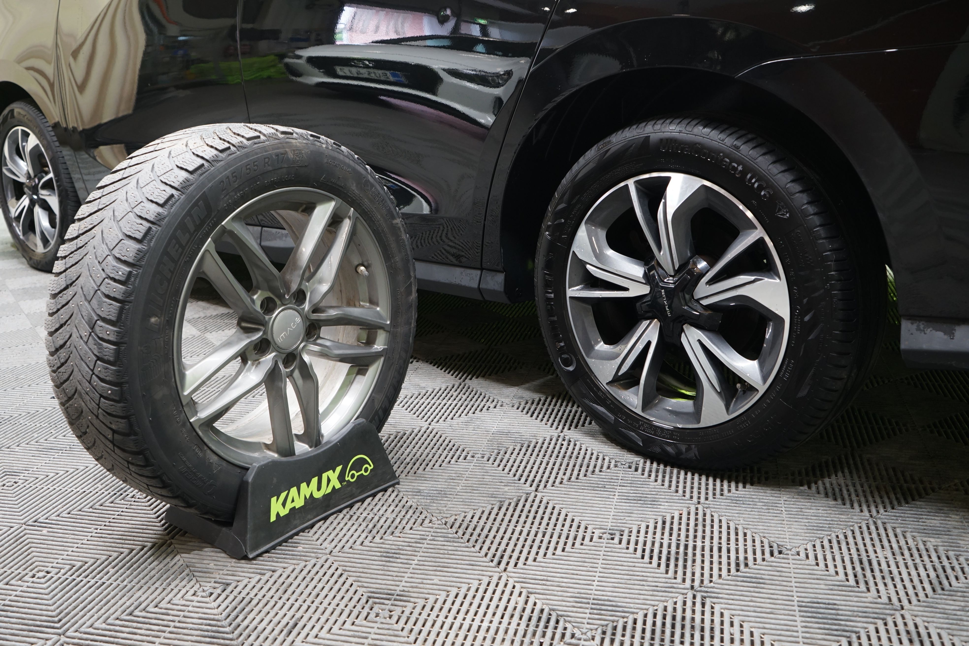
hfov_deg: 54.4
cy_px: 323
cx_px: 484
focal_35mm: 35
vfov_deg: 37.9
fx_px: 942
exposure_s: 1/20
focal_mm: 35
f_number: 5.6
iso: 1000
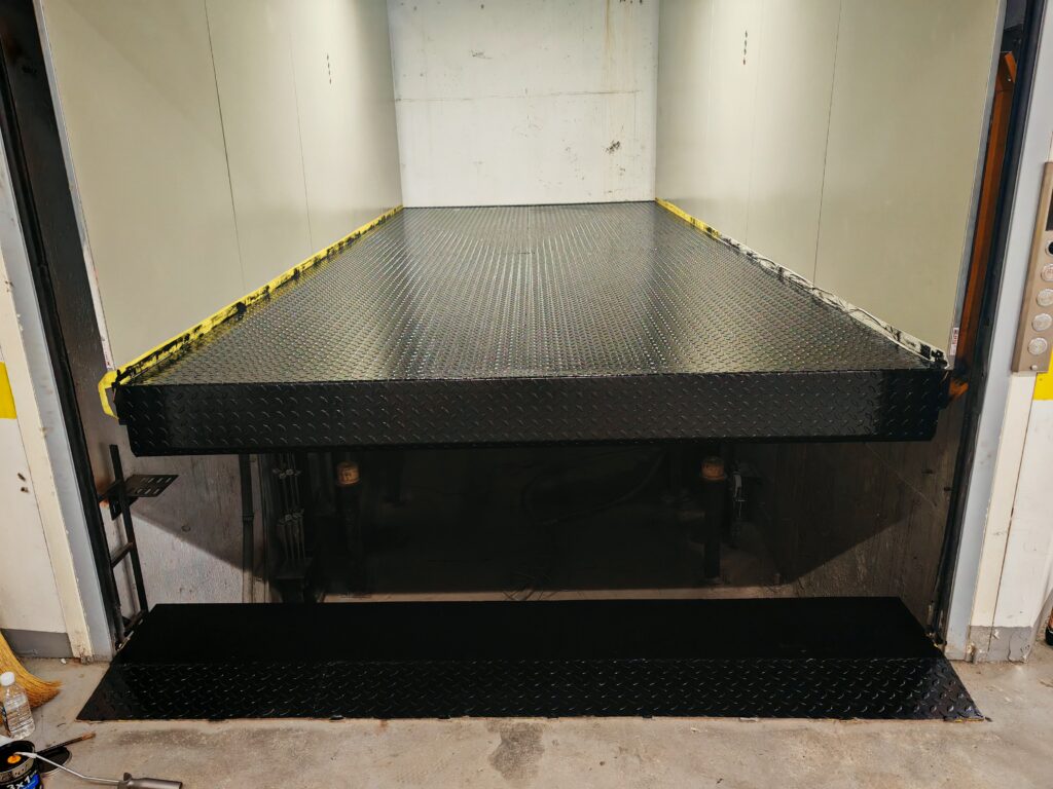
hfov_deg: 65.3
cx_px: 526
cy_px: 394
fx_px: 821
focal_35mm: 27
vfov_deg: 51.4
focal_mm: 7.62
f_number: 1.6
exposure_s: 1/51
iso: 500
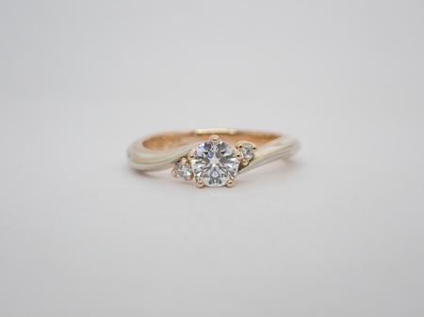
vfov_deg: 18.0
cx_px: 212
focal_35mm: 82
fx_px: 1004
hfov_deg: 23.8
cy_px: 158
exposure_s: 1/100
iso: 200
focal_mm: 14.62
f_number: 4.3
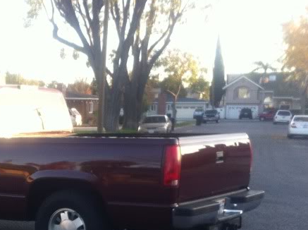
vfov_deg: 17.6
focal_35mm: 82
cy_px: 217
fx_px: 728
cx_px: -11
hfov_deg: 22.8
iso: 100
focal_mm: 3.9
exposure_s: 1/120
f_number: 2.8
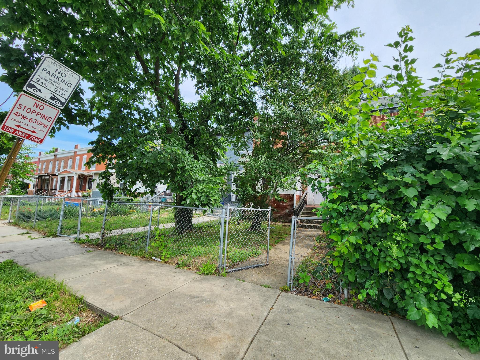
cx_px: 240
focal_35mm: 13
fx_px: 180
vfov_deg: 89.9
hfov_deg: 106.2
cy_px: 180
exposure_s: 1/763
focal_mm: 2.2
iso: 50
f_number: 2.2
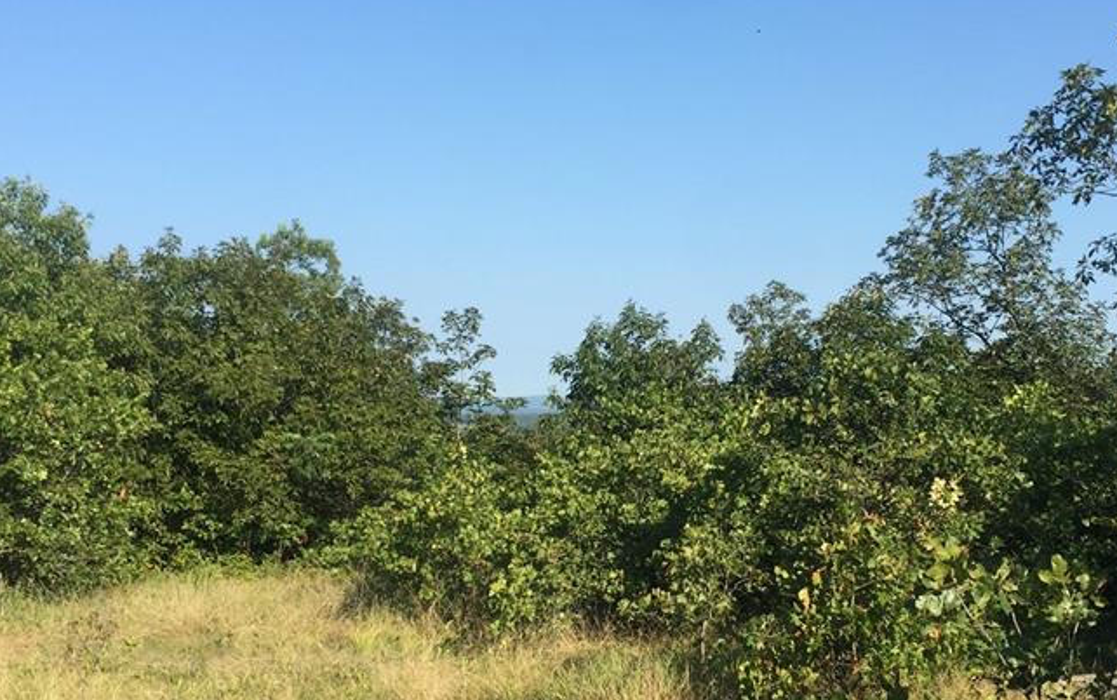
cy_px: 425
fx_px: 1492
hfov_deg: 41.0
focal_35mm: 49
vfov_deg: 26.3
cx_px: 607
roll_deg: -0.5
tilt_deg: +0.3
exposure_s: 1/1319
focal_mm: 4.15
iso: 32
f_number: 2.2
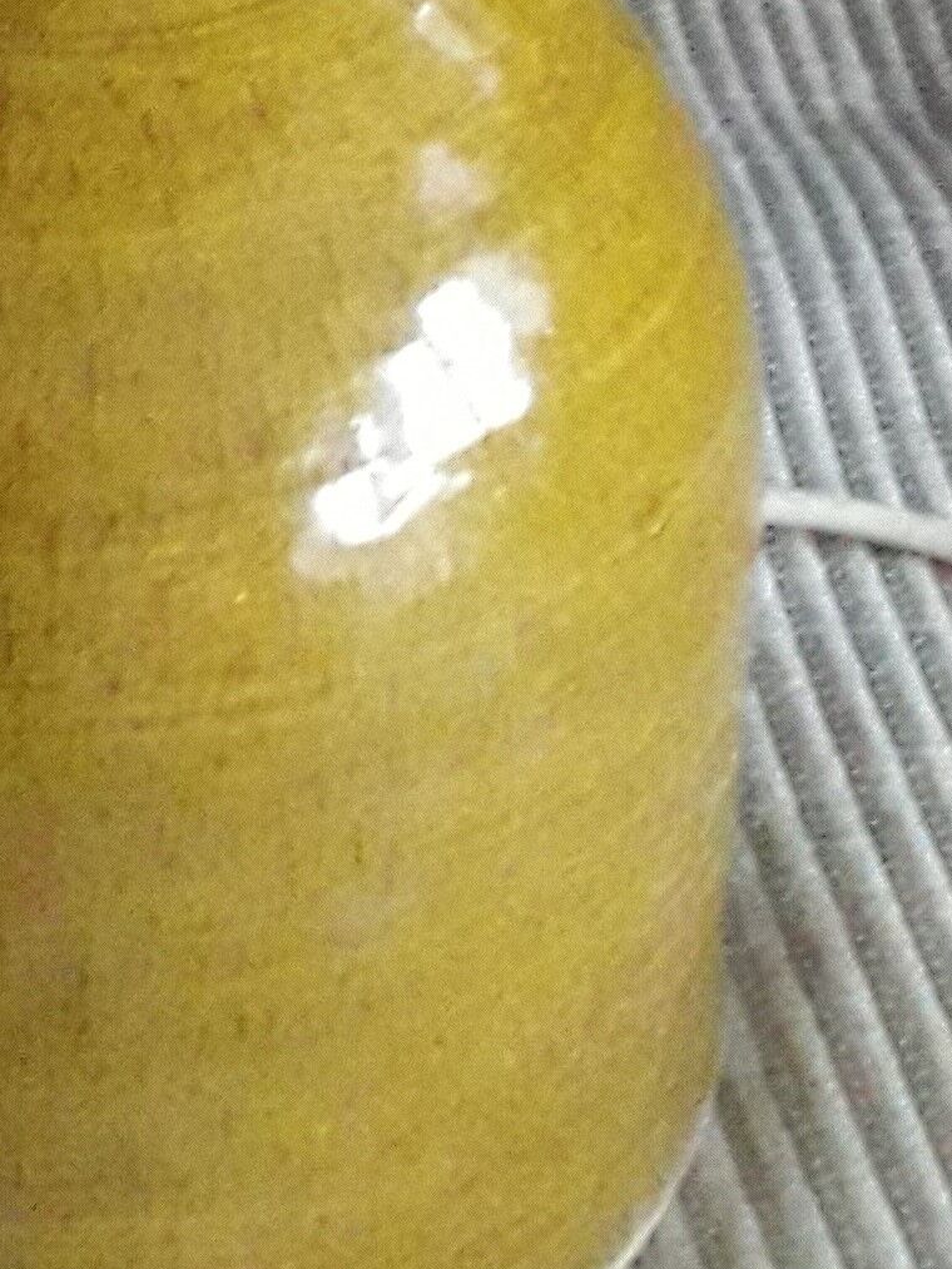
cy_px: -942
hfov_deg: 13.4
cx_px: 113
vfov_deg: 15.6
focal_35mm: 110
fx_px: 4033
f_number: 1.9
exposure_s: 1/17
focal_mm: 3.6
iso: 800
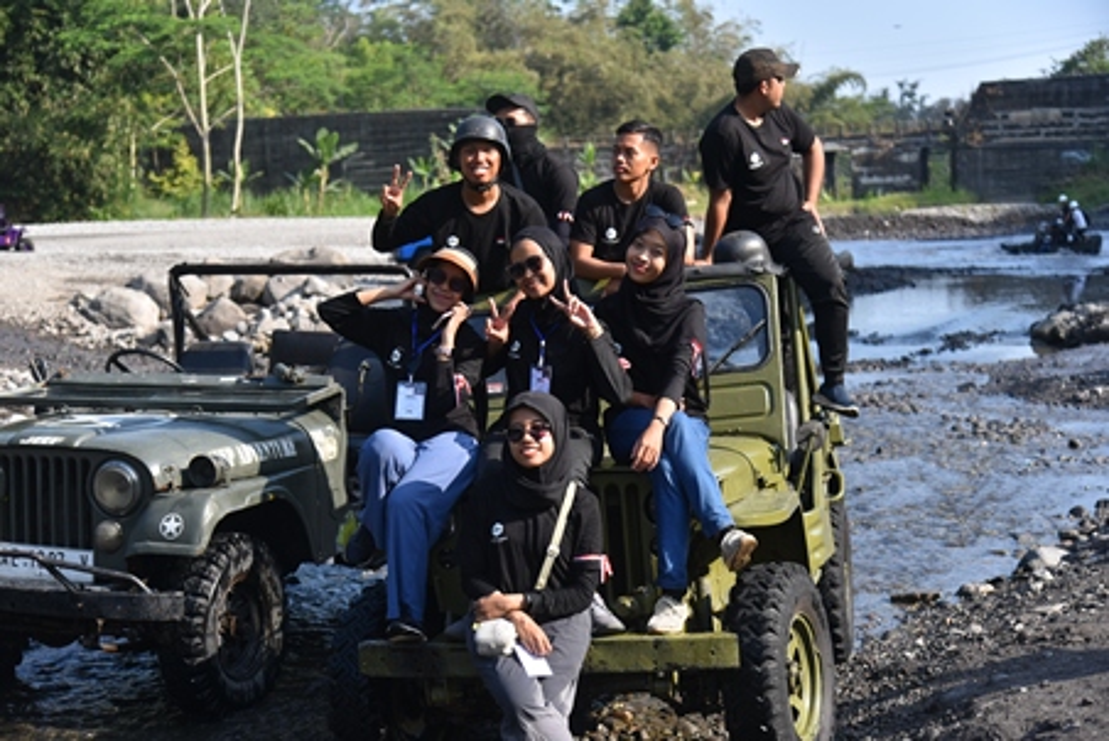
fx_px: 1603
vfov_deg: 26.0
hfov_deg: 38.2
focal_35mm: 52
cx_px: 554
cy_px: 370
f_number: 4
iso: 125
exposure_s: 1/800
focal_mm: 52
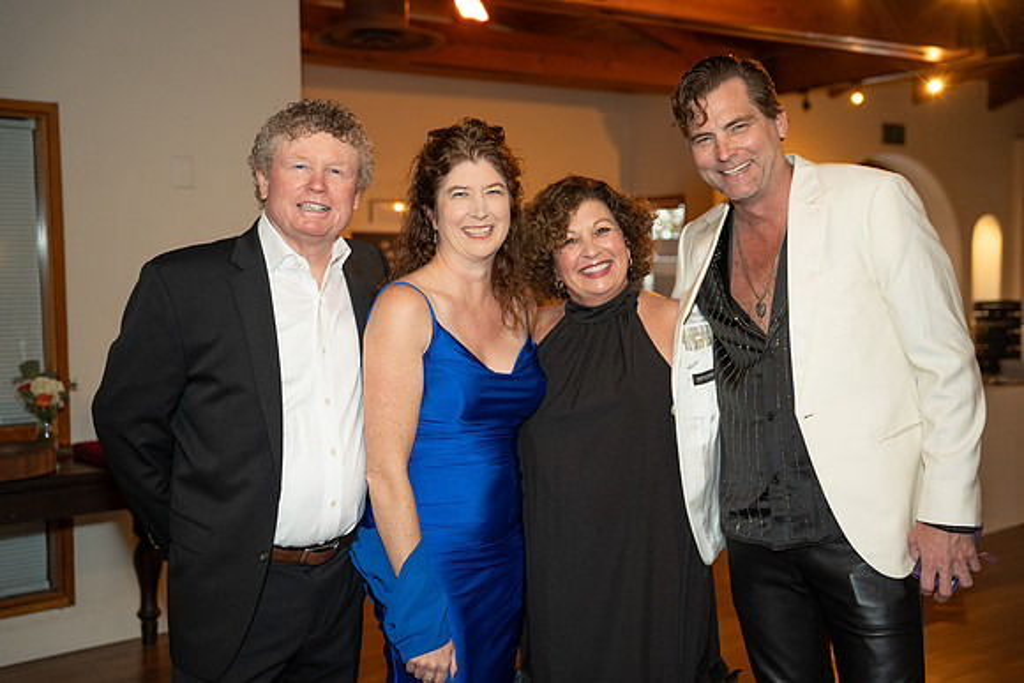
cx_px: 512
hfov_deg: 45.0
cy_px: 342
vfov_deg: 30.9
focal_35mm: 43
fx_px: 1235
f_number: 2.8
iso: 1600
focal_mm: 43.4
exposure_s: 1/160
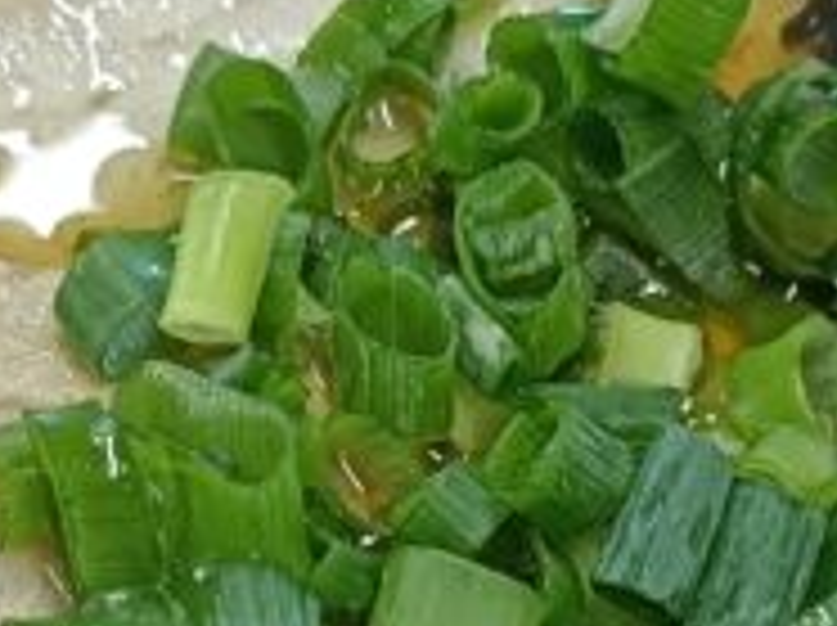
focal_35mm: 138
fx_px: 3332
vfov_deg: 10.6
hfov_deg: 14.3
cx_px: 482
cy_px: 703
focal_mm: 4.7
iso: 500
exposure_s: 1/60
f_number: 1.7
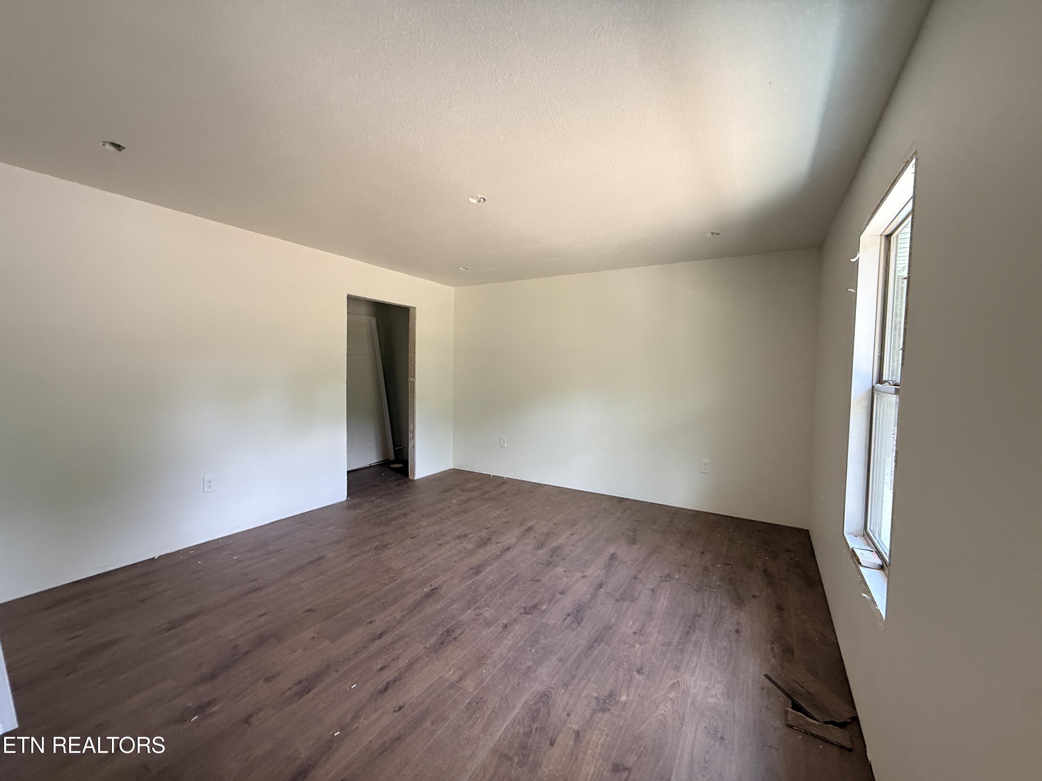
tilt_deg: -2.4
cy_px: 390
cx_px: 521
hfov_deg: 102.1
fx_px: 421
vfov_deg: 85.7
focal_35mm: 14
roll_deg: -1.6
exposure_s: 1/99
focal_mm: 2.22
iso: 200
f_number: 2.2
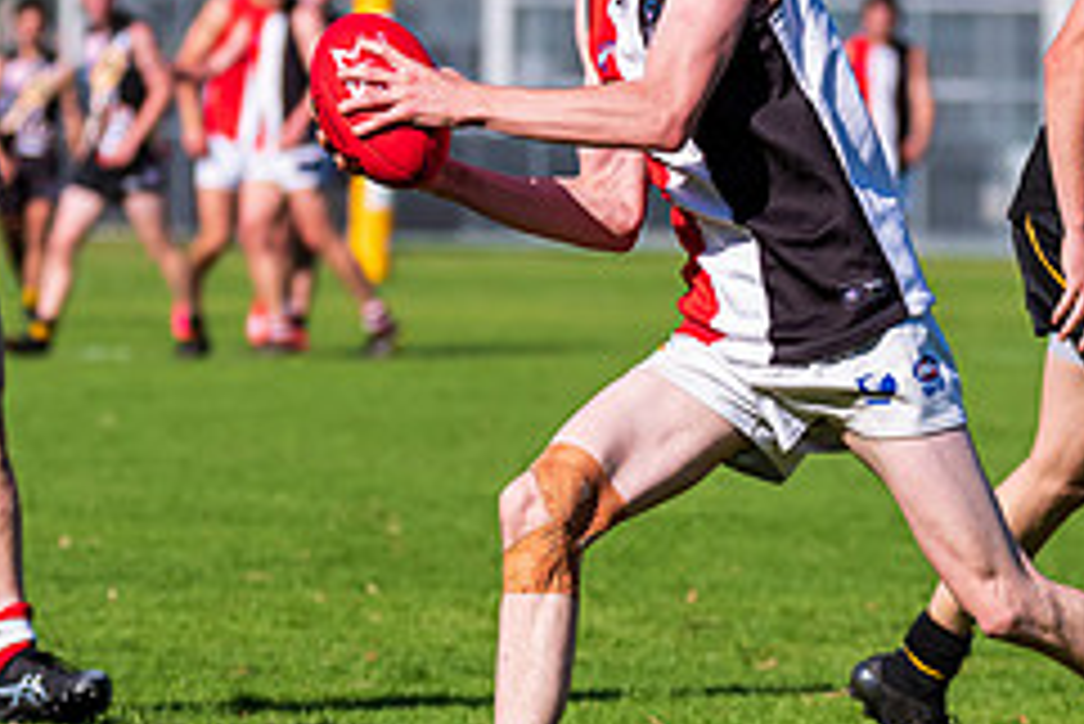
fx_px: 15245
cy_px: 214
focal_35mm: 506
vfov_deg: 2.7
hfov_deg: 4.1
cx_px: 643
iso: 800
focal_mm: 210
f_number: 6.3
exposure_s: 1/4000
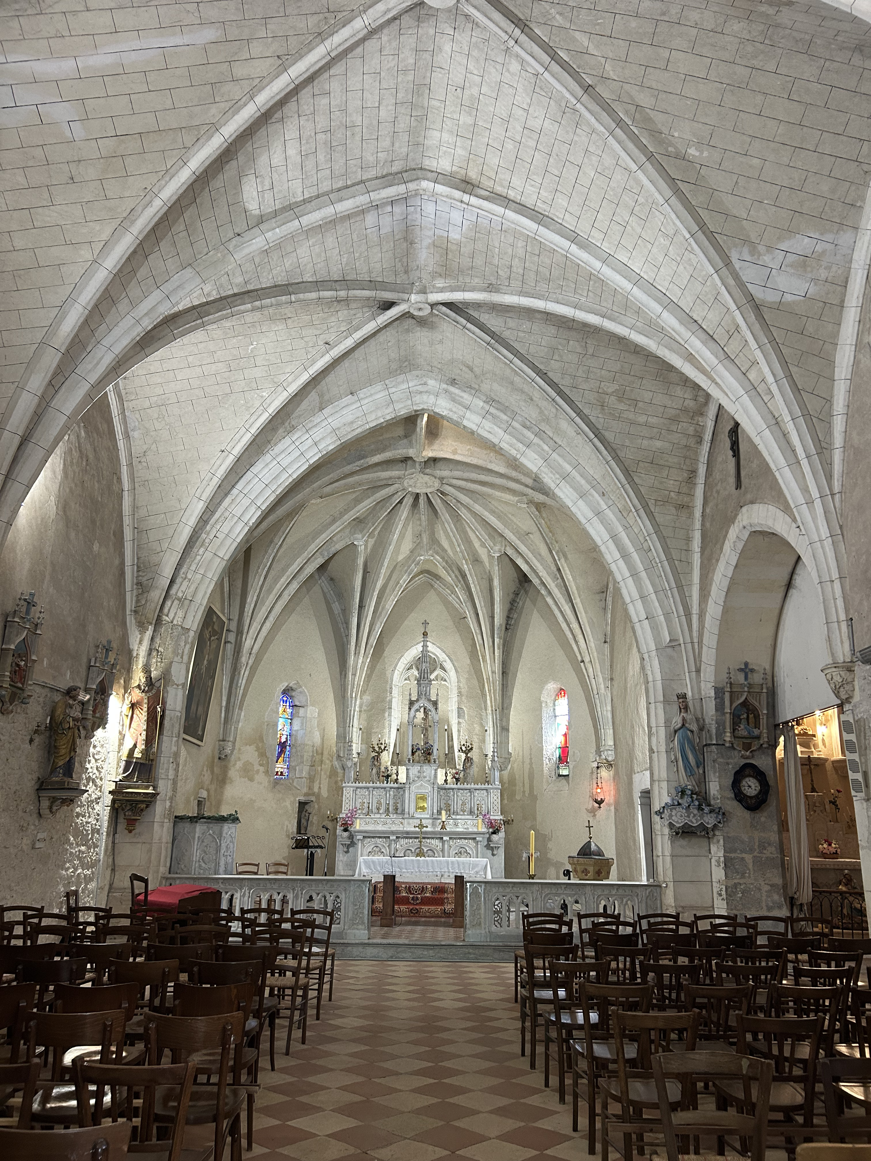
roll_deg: -1.3
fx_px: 872
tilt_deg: +15.9
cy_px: 580
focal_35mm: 26
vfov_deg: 67.3
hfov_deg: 53.1
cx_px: 436
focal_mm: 5.7
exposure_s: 1/50
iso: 200
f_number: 1.5
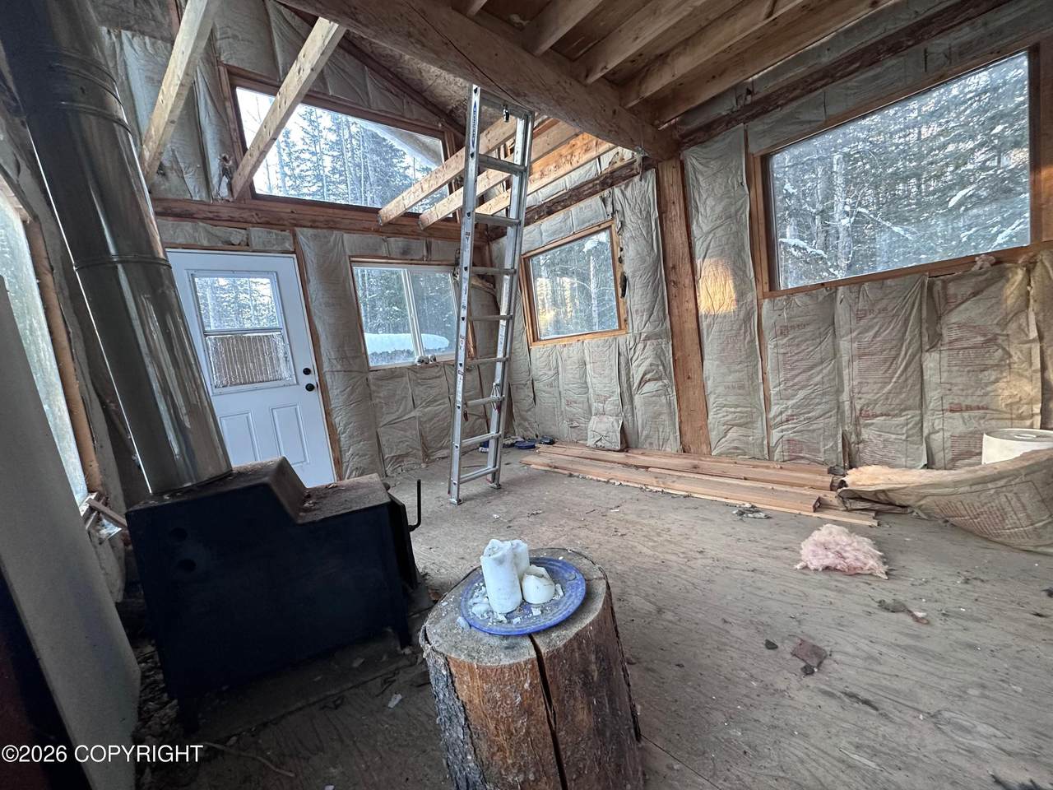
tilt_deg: -6.1
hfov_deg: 102.1
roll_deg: +6.7
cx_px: 526
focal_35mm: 14
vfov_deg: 85.7
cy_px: 395
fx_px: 426
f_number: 2.2
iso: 320
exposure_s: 1/78
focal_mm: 2.22
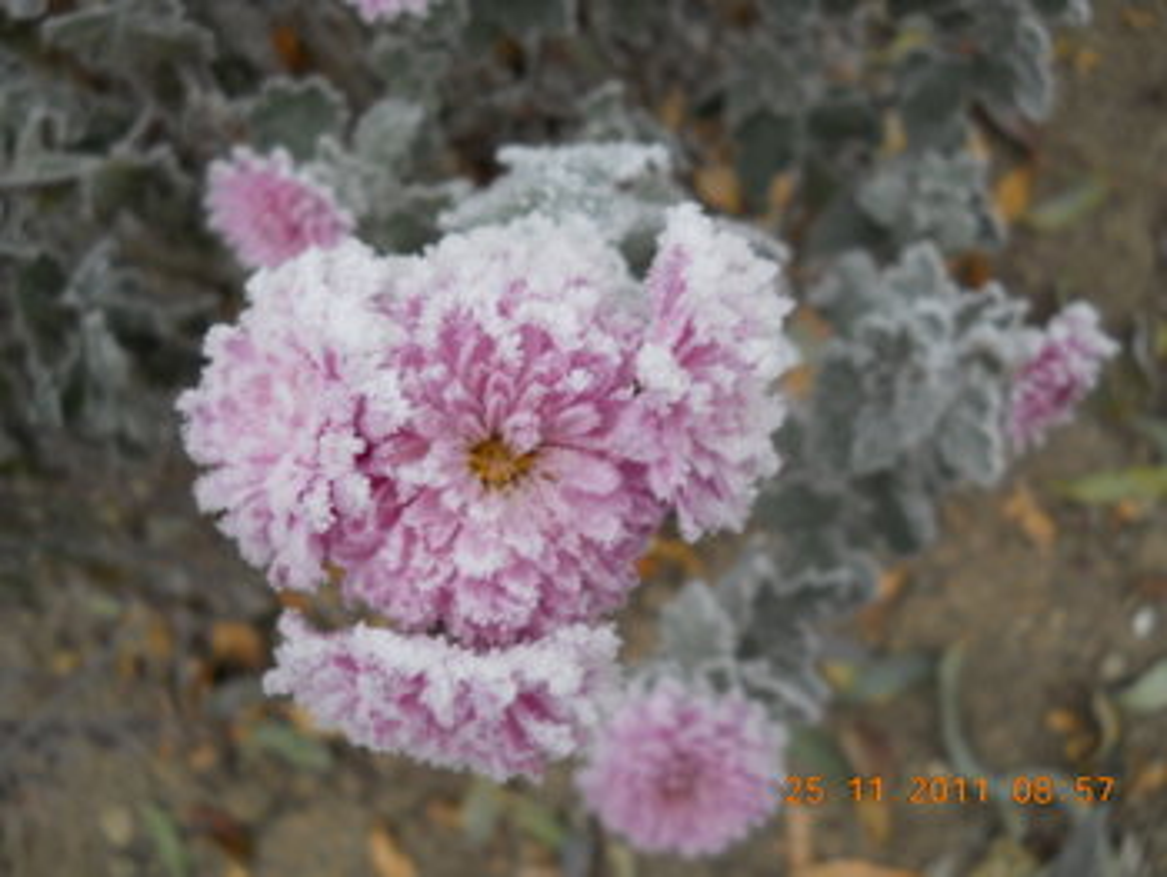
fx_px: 1383
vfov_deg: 35.2
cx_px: 584
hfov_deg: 45.7
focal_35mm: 41
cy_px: 438
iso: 80
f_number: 3.1
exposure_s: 1/40
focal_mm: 6.72
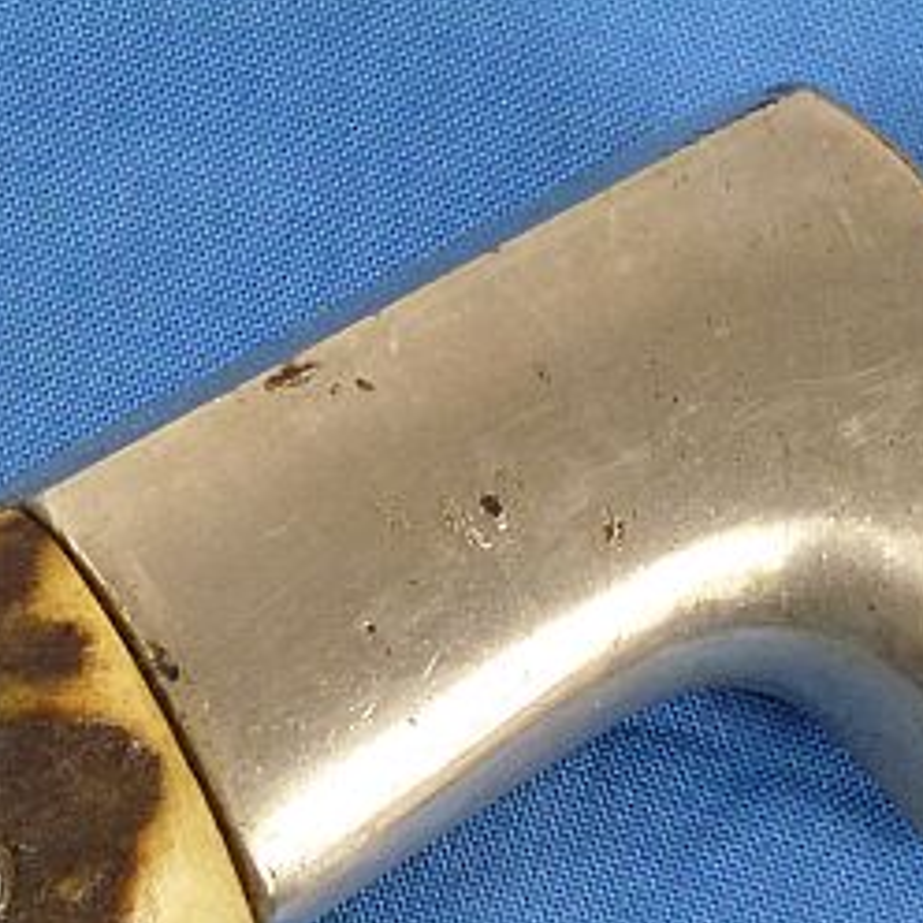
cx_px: -279
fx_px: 6546
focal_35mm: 217
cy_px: 1102
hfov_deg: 8.0
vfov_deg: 8.0
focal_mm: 13.6
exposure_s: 1/80
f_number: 4.7
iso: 400
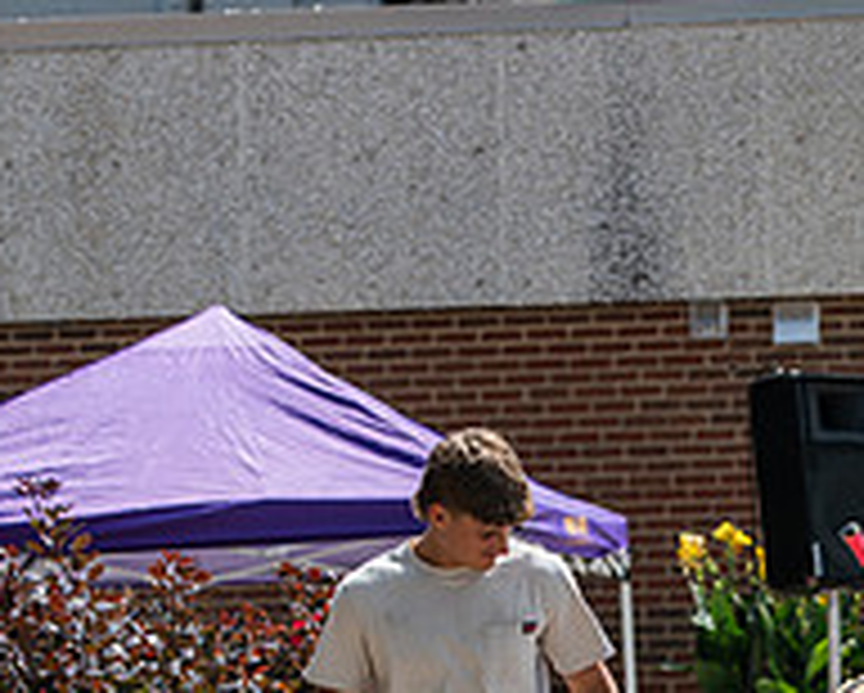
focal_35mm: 227
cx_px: 778
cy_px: 785
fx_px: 5811
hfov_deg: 8.5
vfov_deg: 6.8
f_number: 3.5
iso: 64
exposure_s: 1/800
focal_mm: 80
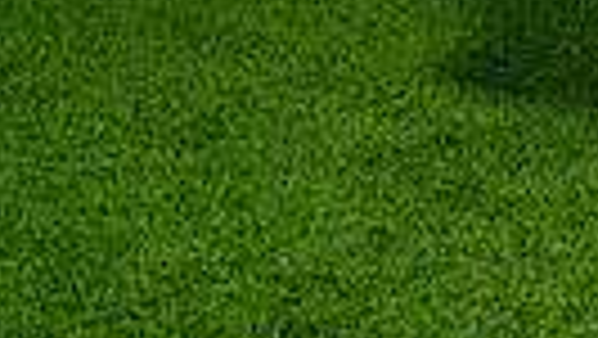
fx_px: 3094
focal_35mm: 195
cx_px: 656
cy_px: -536
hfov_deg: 10.9
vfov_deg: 5.9
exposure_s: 1/250
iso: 160
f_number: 8
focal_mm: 55
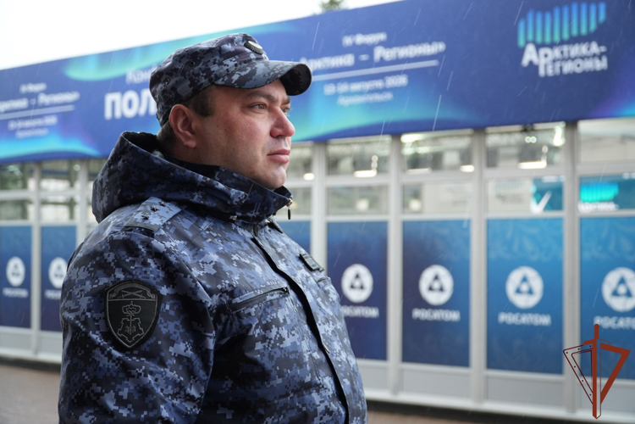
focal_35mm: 56
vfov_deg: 24.4
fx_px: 979
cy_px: 212
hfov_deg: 35.9
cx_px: 318
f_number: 4
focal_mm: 37
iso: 500
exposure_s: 1/160
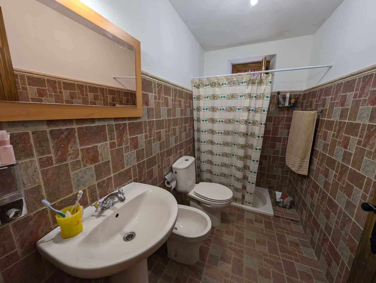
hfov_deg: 110.5
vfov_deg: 94.6
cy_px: 142
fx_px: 131
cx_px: 188
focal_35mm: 12
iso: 83
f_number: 1.95
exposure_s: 1/100
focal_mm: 2.23
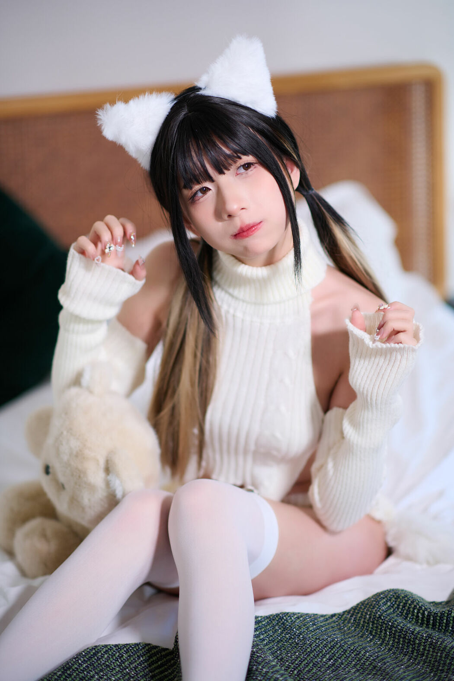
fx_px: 1608
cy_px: 340
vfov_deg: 23.9
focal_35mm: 85
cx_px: 227
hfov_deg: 16.1
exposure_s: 1/60
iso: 125
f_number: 1.6
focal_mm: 85
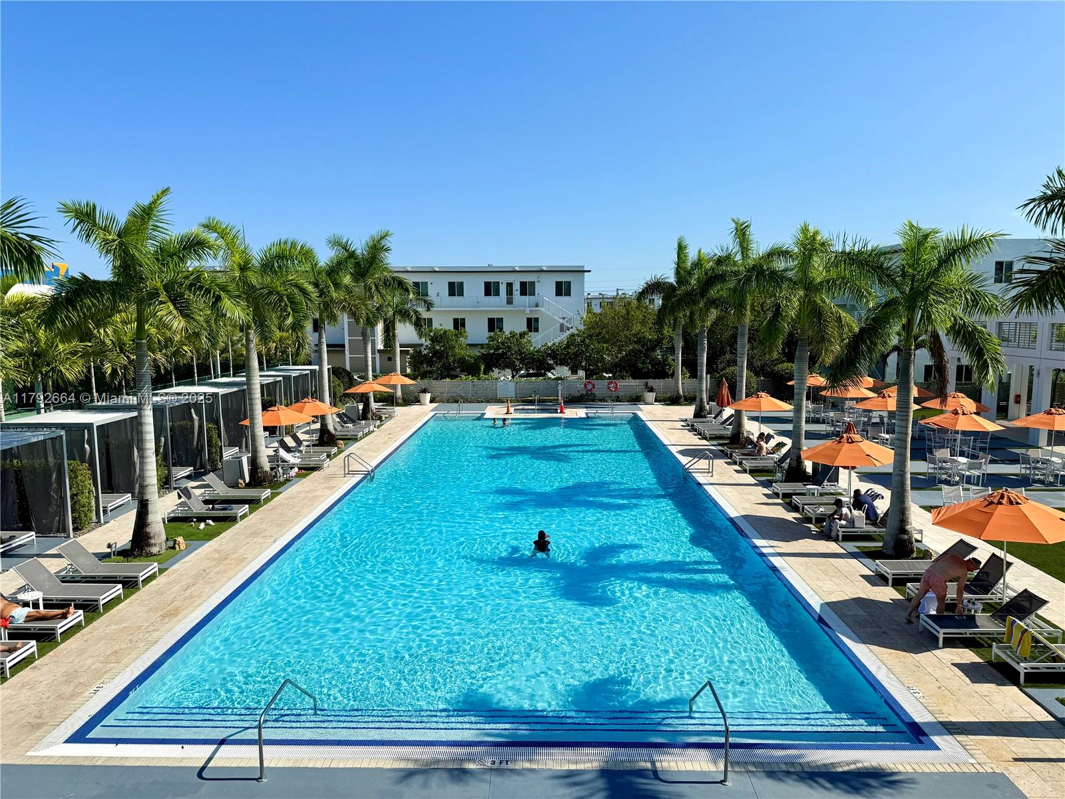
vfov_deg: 56.8
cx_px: 532
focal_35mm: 24
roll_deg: +0.6
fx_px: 738
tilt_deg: -7.0
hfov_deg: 71.6
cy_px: 400
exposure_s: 1/7353
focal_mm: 6.76
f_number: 1.78
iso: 80
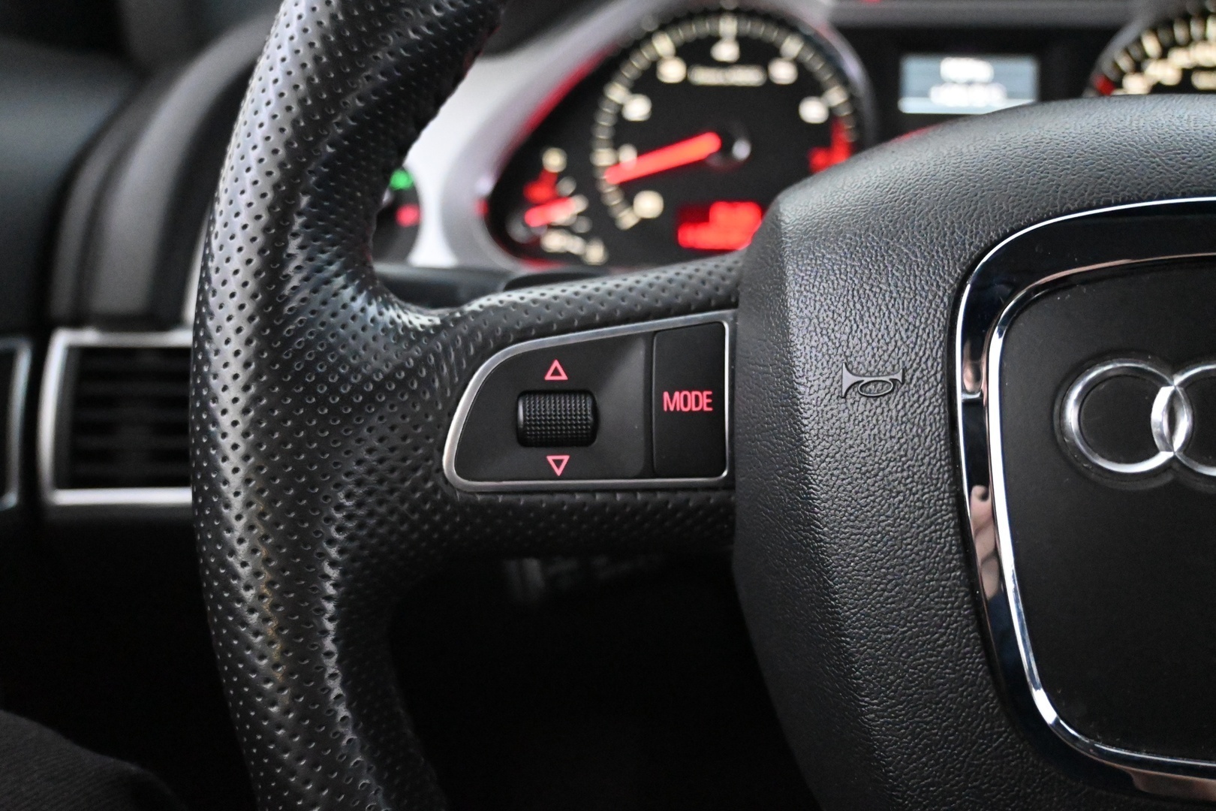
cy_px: 406
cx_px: 608
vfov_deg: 40.8
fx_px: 1089
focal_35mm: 32
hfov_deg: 58.3
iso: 11400
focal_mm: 21.5
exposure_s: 1/30
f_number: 4
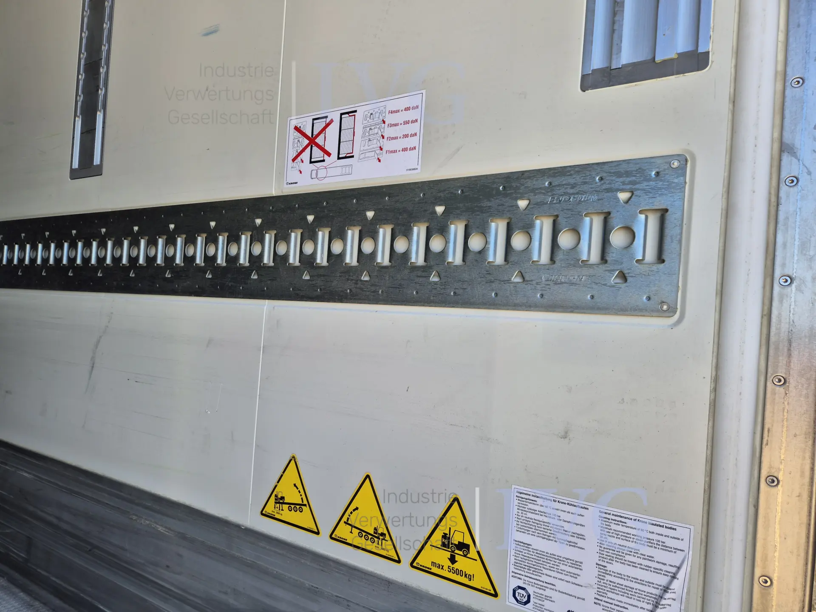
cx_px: 408
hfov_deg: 73.9
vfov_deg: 58.9
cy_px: 306
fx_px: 542
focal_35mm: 23
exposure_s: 1/270
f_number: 1.8
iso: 25
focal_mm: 5.4
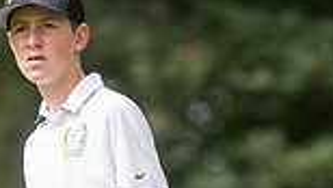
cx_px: 48
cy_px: 374
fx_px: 8097
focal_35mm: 916
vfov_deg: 1.3
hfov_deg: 2.4
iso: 400
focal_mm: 300
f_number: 5.6
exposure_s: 1/1600
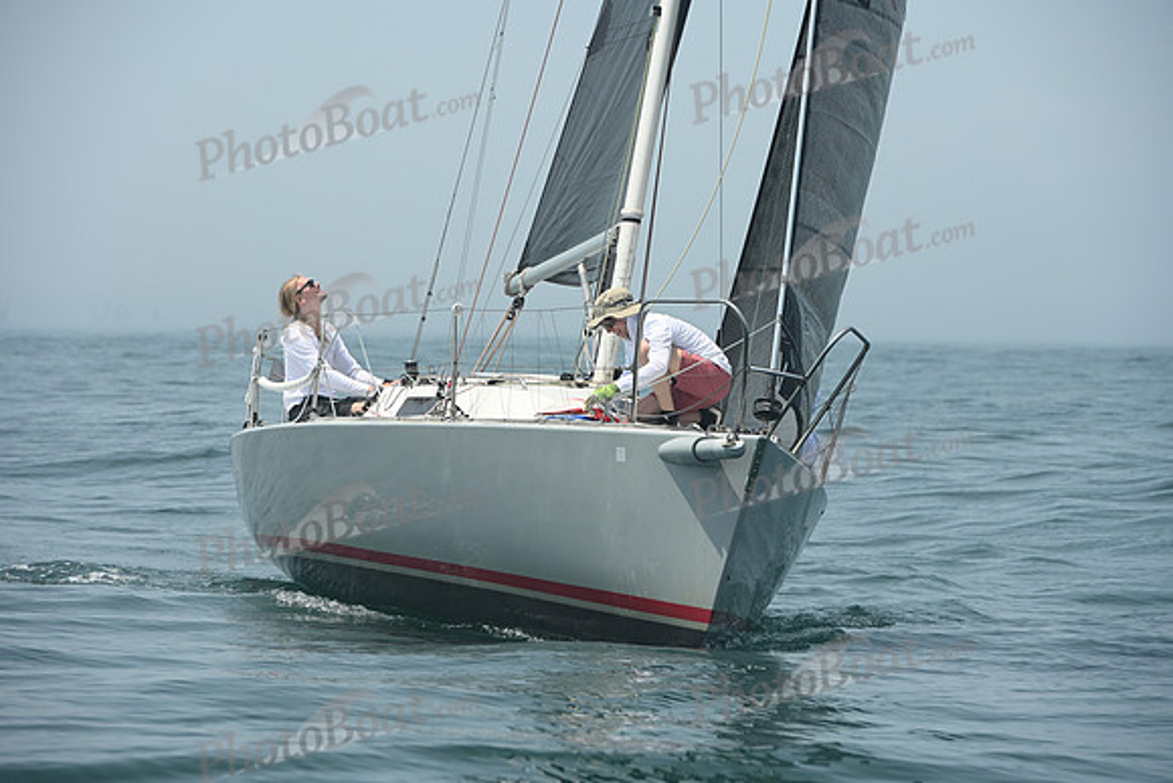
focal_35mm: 200
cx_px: 586
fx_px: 6518
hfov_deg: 10.3
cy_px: 392
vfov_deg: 6.9
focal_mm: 200
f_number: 8
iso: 320
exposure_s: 1/1250
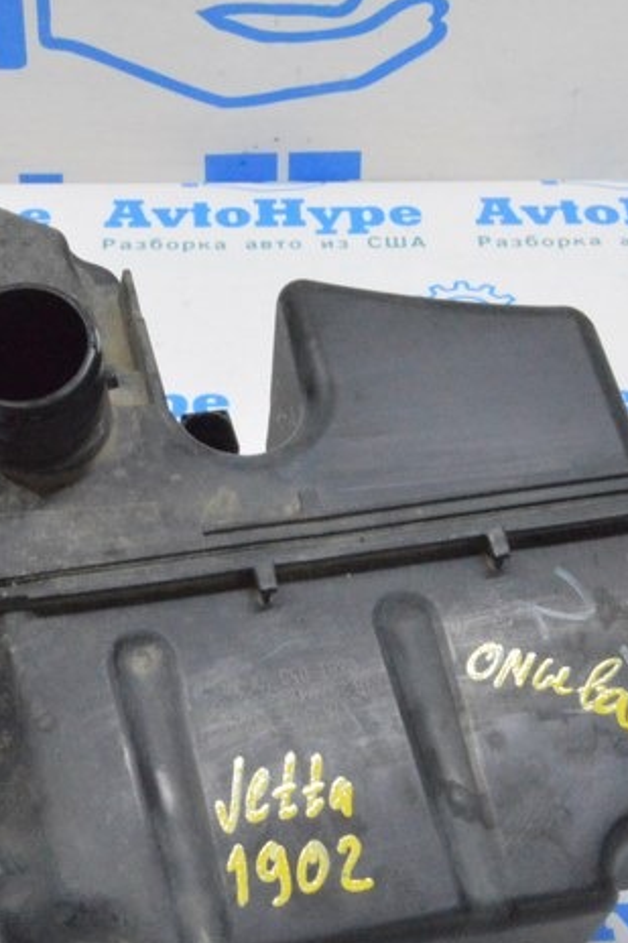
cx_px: 258
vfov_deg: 23.6
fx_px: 2252
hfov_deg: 15.9
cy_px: 513
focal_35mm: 86
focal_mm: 26
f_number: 20
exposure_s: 1/20
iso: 6400
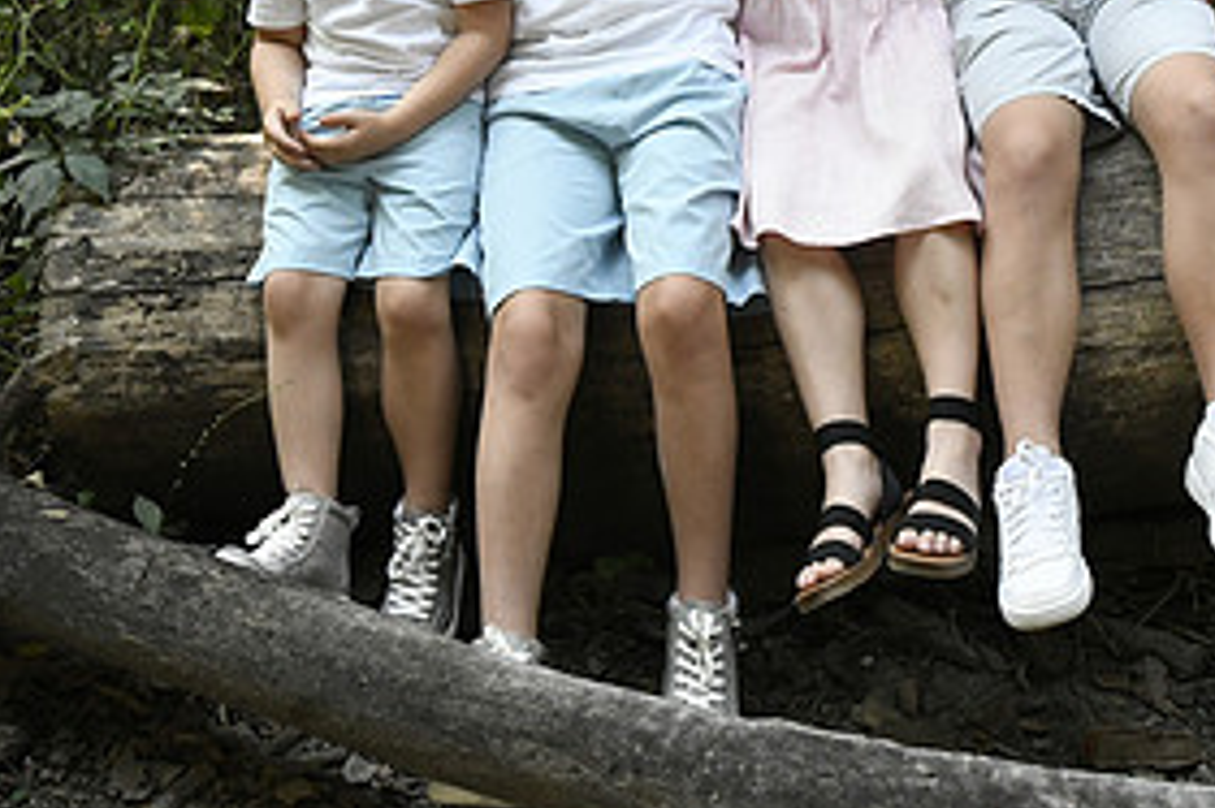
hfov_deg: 30.9
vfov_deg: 20.7
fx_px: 2159
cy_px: 45
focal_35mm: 64
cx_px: 904
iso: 6400
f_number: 9
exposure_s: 1/320
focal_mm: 31
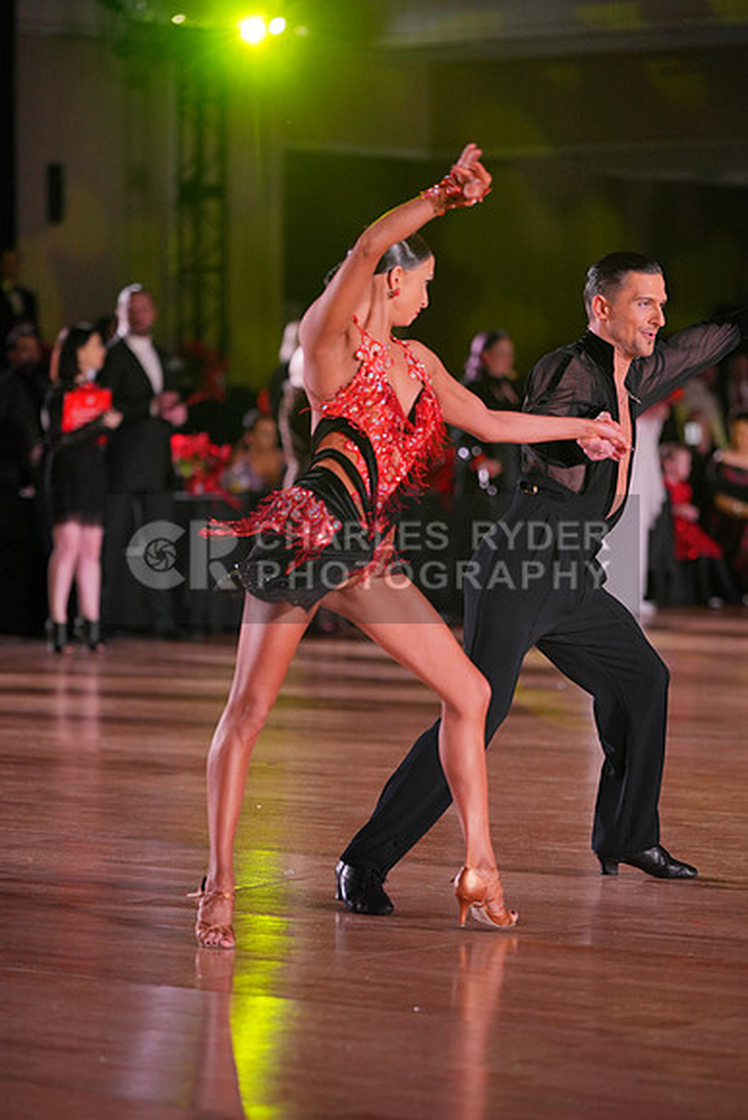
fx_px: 4142
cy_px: 560
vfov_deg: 15.4
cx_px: 374
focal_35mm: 133
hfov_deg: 10.3
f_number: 2.8
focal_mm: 133
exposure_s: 1/800
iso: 1600
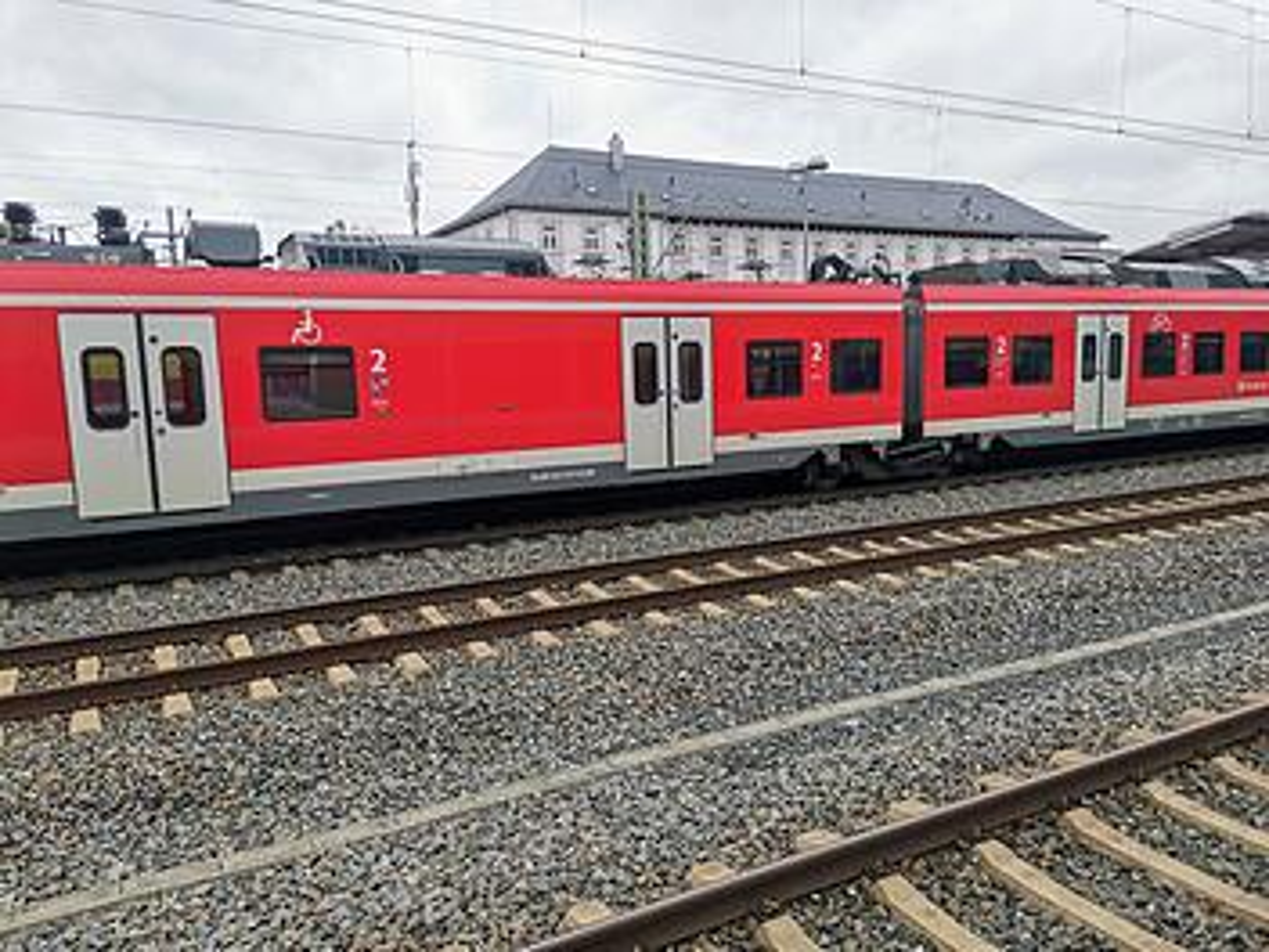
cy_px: 476
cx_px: 634
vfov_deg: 53.1
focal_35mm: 26
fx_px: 953
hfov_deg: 67.3
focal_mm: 4.75
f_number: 1.8
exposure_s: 1/228
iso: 50
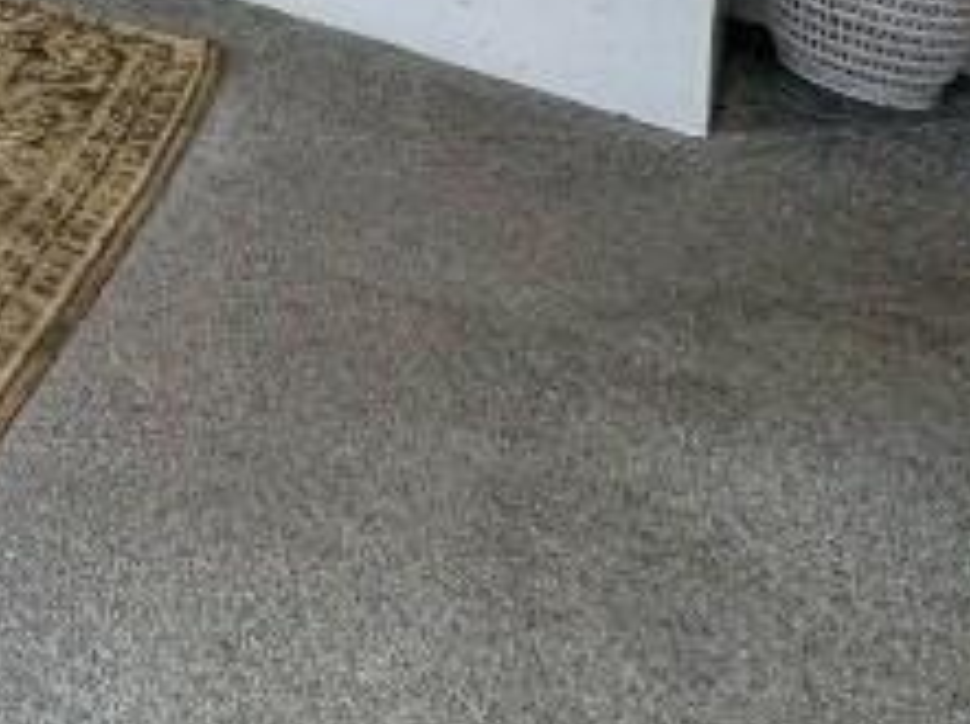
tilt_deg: -0.9
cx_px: -1080
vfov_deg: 16.4
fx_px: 1818
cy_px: -772
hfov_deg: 17.7
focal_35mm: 65
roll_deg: -0.1
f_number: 2.2
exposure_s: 1/99
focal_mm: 2.22
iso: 64
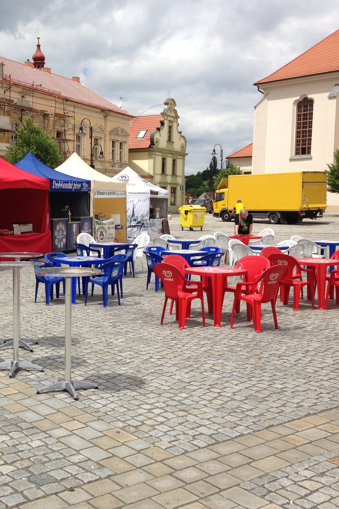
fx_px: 650
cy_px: 253
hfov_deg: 28.6
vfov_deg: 42.7
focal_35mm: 46
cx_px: 66
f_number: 2.4
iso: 50
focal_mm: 4.12
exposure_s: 1/2088
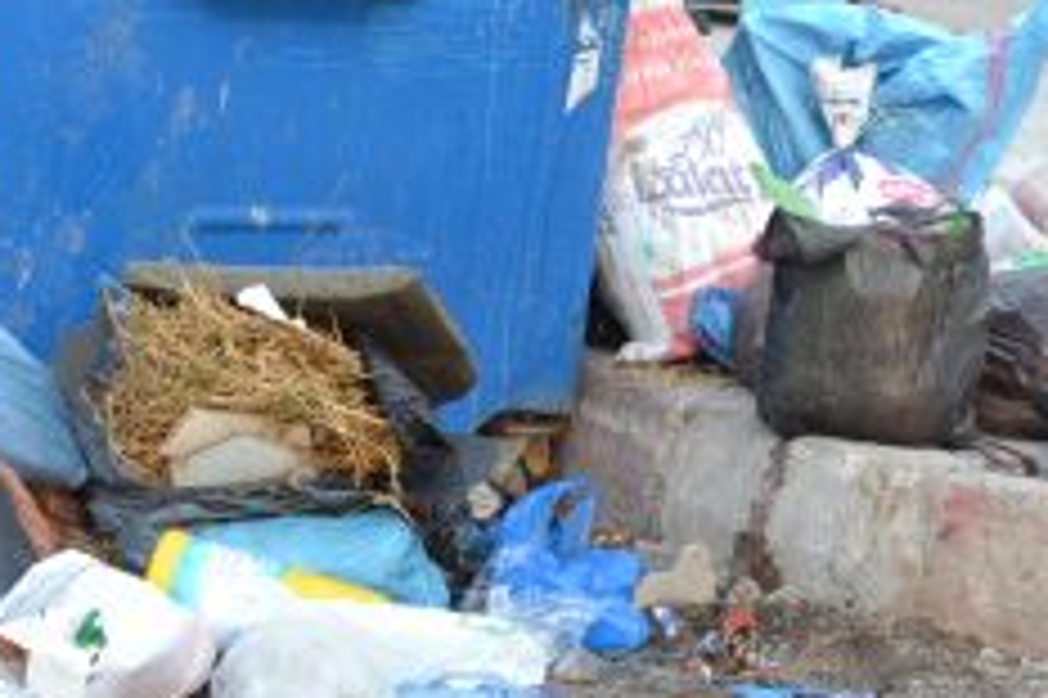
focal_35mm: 144
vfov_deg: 9.5
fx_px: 4200
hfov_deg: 14.2
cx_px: 229
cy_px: 311
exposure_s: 1/80
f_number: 5
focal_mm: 35
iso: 400
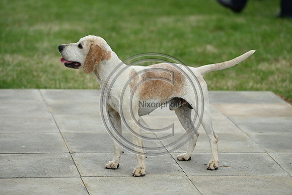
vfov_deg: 7.4
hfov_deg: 11.1
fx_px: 1501
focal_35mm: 185
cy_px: 98
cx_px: 146
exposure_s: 1/1250
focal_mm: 185
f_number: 4.5
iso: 280
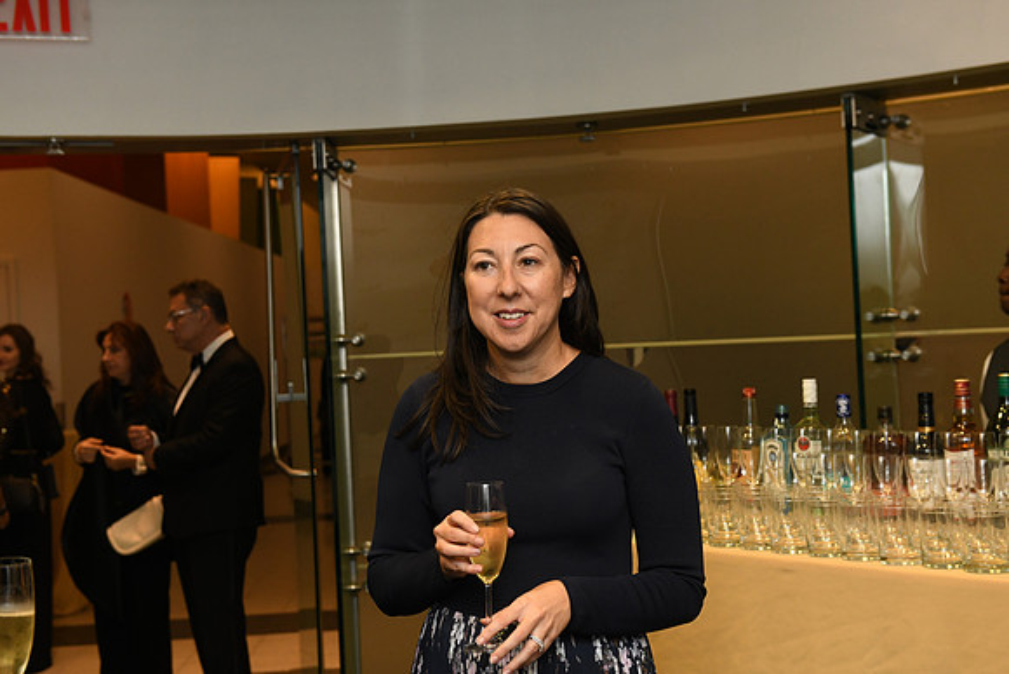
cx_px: 504
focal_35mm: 55
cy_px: 337
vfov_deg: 24.6
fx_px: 1542
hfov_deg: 36.2
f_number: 5.6
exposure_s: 1/125
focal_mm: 55
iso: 2000
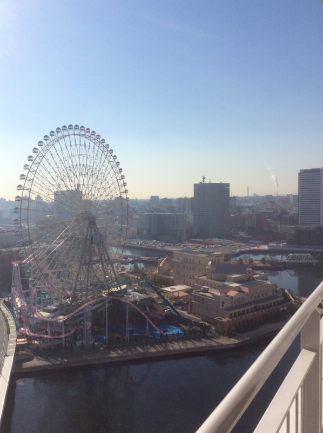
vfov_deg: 56.9
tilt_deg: -4.1
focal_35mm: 32
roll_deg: +1.6
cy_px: 216
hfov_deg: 44.1
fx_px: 399
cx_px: 162
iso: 32
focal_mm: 3.3
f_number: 2.4
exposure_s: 1/3584
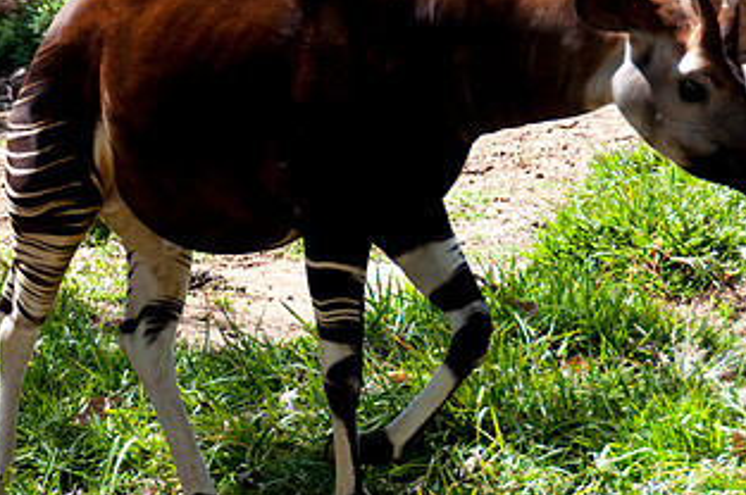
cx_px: 219
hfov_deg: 8.7
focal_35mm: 236
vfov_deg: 5.8
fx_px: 4884
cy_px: 256
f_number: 5.6
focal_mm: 85
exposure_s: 1/1000
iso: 450
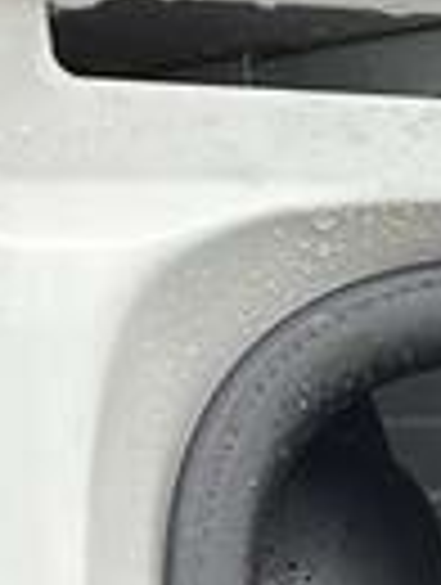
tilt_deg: -17.0
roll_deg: -0.3
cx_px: 1318
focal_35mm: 165
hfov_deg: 7.8
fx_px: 2794
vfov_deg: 9.3
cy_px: 1782
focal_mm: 6.86
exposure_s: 1/121
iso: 125
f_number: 1.78
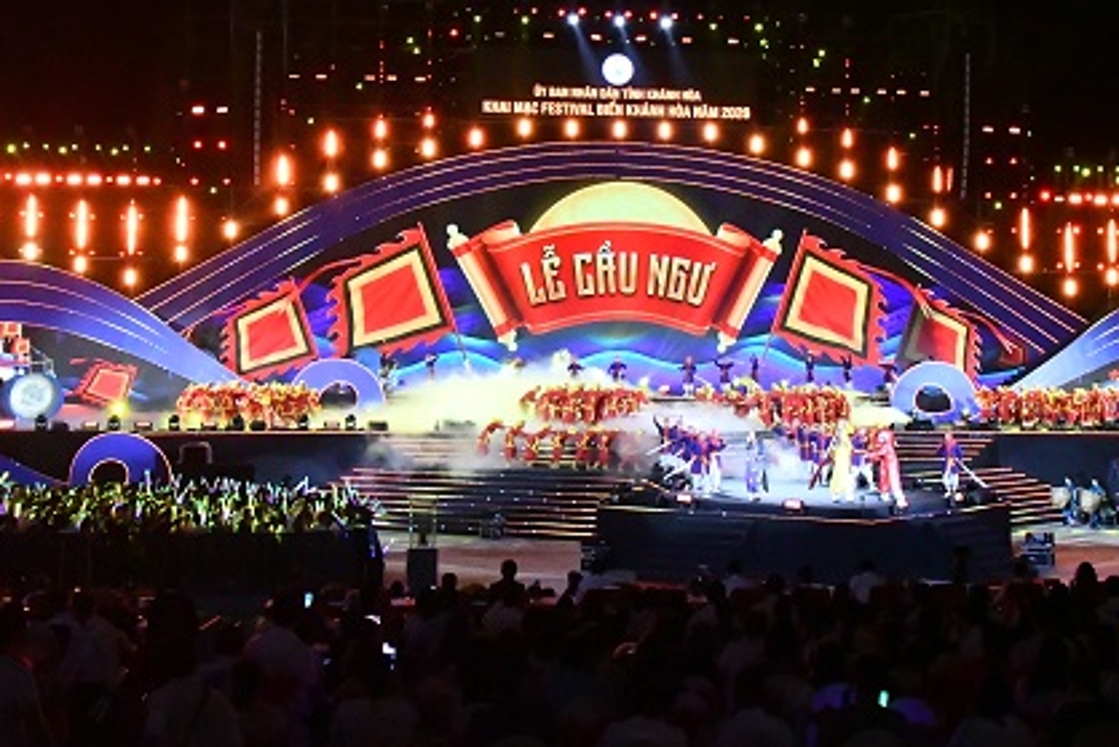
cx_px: 621
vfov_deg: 24.0
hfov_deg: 35.6
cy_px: 225
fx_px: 1741
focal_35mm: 56
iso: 12800
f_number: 16
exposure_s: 1/100
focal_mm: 26
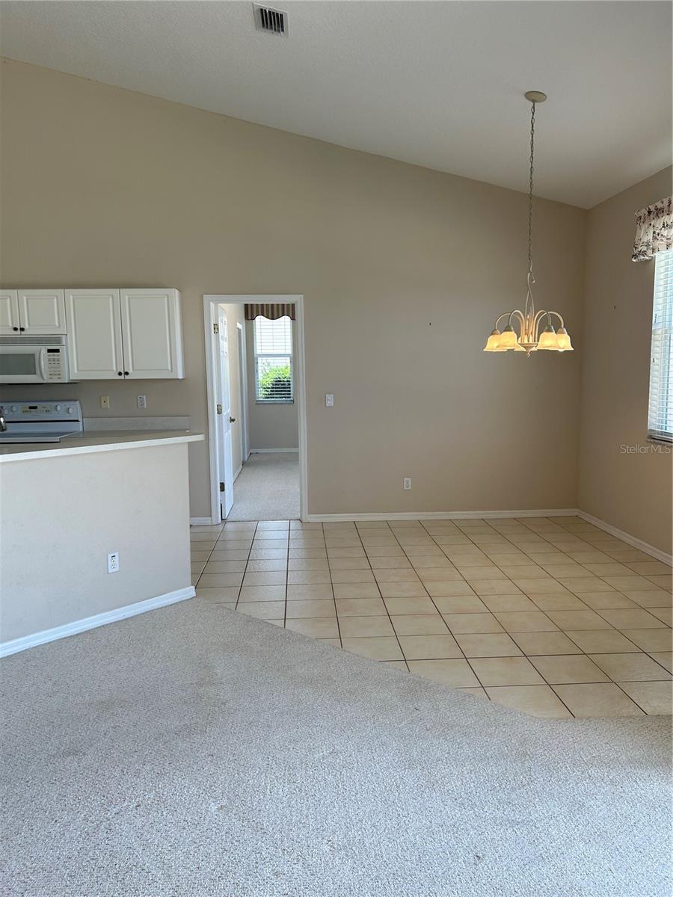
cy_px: 448
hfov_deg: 53.1
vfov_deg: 67.3
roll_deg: +1.0
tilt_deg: -7.0
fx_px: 674
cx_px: 336
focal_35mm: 26
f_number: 1.5
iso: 40
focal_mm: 5.7
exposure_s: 1/201
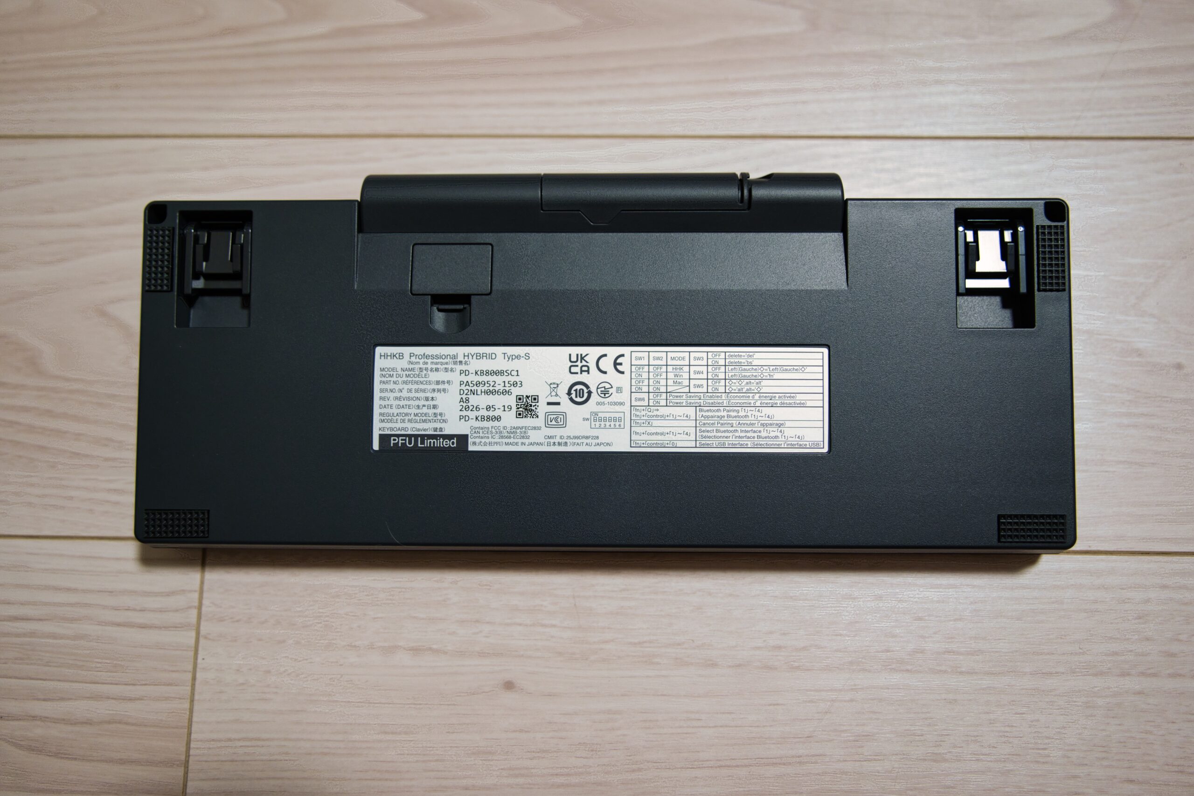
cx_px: 597
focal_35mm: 31
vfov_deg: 42.3
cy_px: 398
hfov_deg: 60.3
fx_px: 1028
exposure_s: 1/100
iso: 800
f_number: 3.2
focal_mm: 31
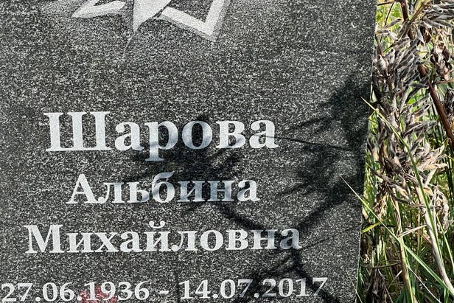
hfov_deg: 19.6
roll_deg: +1.1
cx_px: 166
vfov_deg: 13.1
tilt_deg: -31.0
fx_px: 1312
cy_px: 215
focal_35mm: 104
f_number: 2.8
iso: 32
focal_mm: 9
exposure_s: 1/213
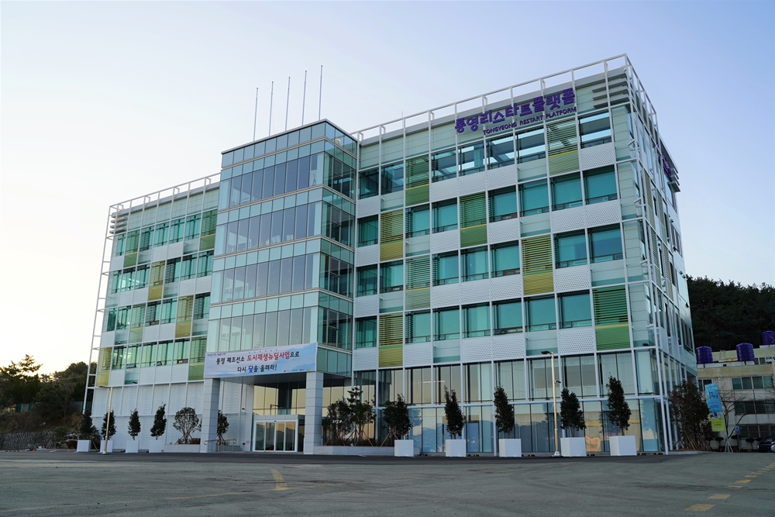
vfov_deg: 42.3
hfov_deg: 60.3
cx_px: 388
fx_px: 667
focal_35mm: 31
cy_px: 258
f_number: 5
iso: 100
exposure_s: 1/125
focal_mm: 31
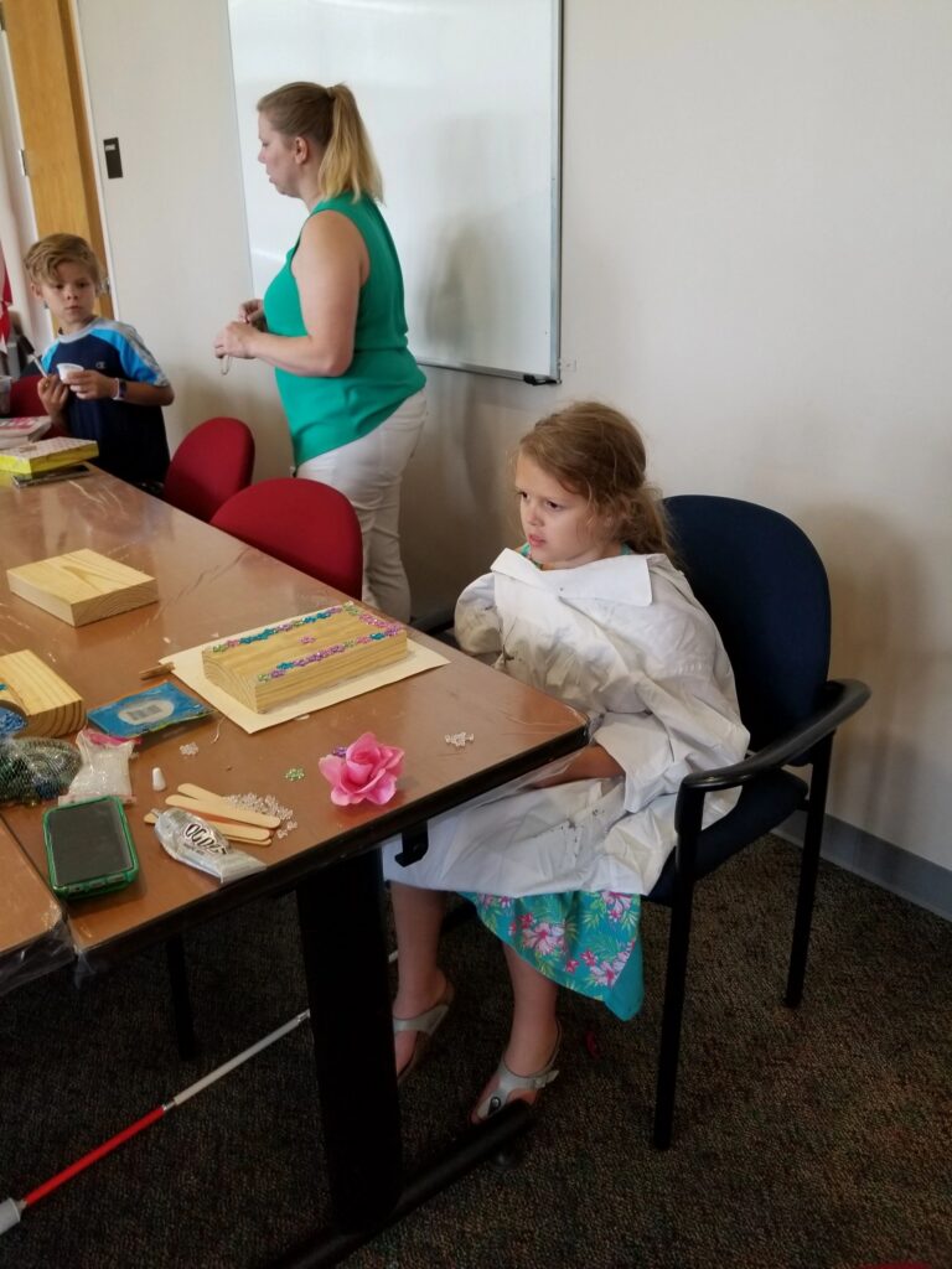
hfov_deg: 53.1
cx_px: 476
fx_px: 953
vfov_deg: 67.3
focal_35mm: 26
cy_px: 634
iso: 125
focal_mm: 4.25
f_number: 1.7
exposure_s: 1/60
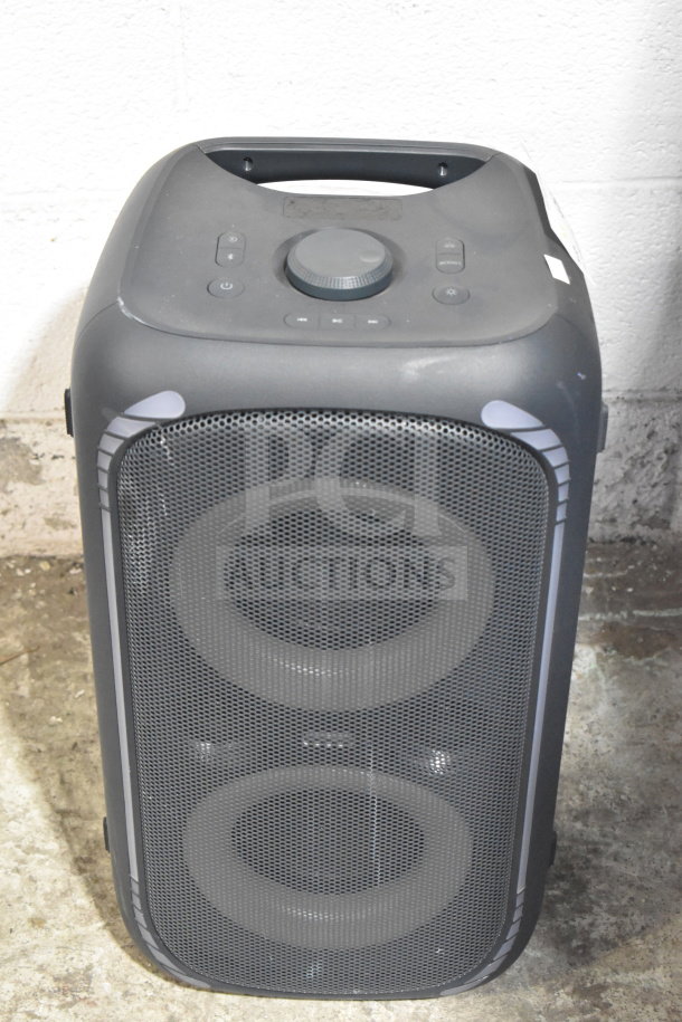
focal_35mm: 78
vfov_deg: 26.0
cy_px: 511
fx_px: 2216
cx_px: 341
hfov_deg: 17.5
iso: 5600
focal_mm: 52
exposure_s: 1/80
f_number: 5.6
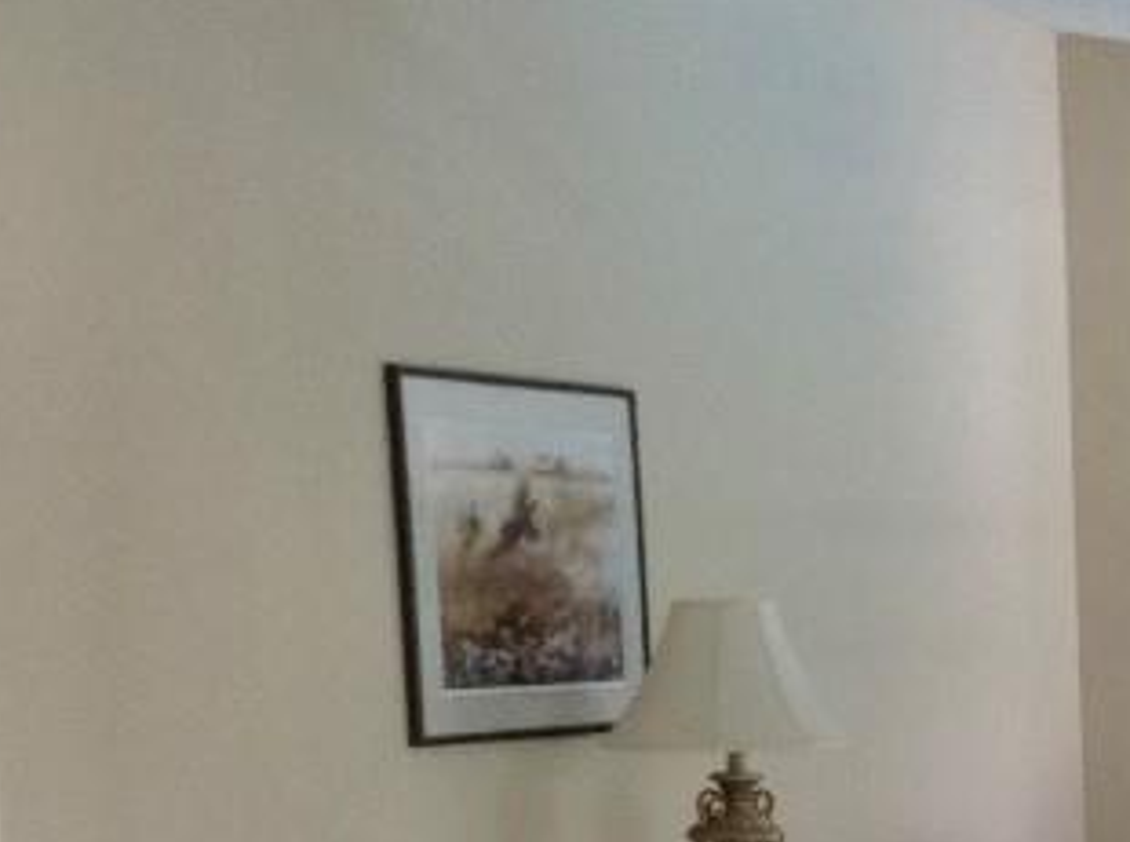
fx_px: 3550
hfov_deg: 17.2
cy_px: 959
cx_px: 1400
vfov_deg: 13.2
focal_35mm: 109
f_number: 2.4
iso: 50
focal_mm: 3.3
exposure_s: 1/24
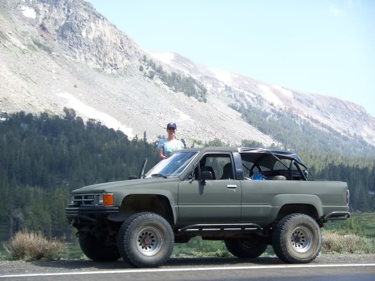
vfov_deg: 18.4
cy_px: 140
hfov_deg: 24.4
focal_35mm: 80
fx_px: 867
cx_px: 188
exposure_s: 1/250
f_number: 3.4
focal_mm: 16.86
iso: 64
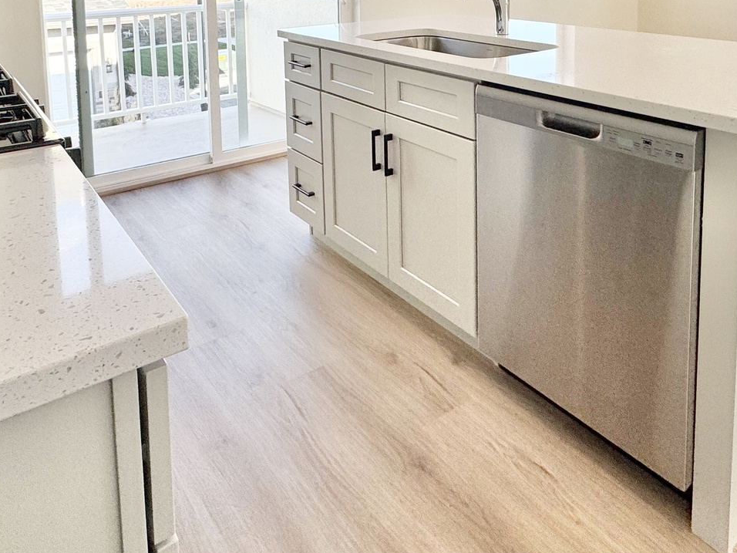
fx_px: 639
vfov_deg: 41.7
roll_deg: +1.2
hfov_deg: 59.9
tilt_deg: -6.3
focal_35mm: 30
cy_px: 21
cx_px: 388
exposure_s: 1/412
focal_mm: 2.22
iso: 40
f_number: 2.2
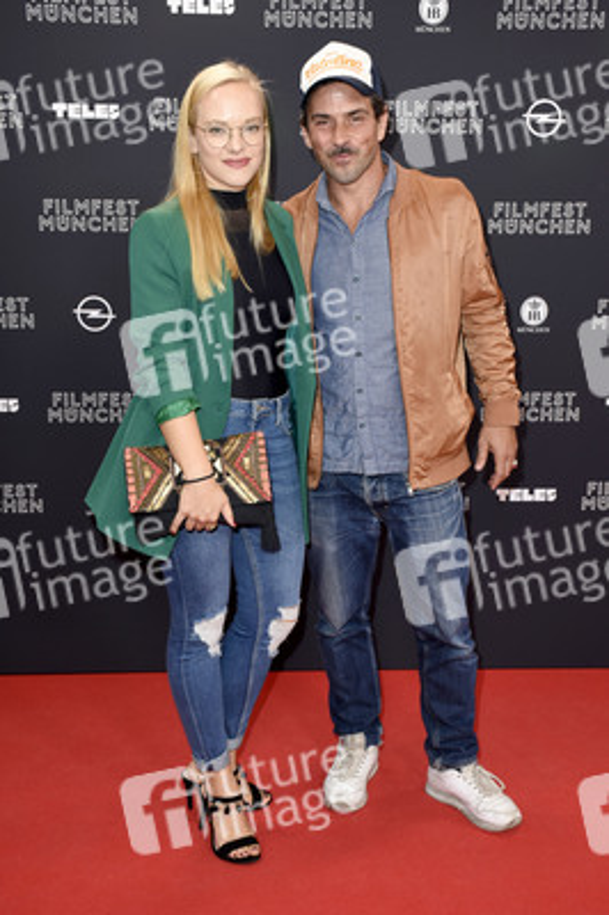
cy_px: 458
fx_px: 1029
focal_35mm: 40
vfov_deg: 48.0
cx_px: 304
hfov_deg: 33.0
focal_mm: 27
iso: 400
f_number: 6.3
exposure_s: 1/100
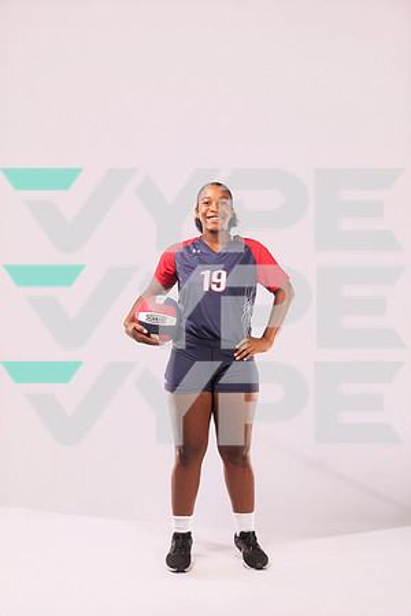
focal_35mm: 35
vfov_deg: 54.4
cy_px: 308
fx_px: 599
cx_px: 206
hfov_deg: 37.9
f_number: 6.3
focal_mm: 35
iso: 200
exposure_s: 1/100
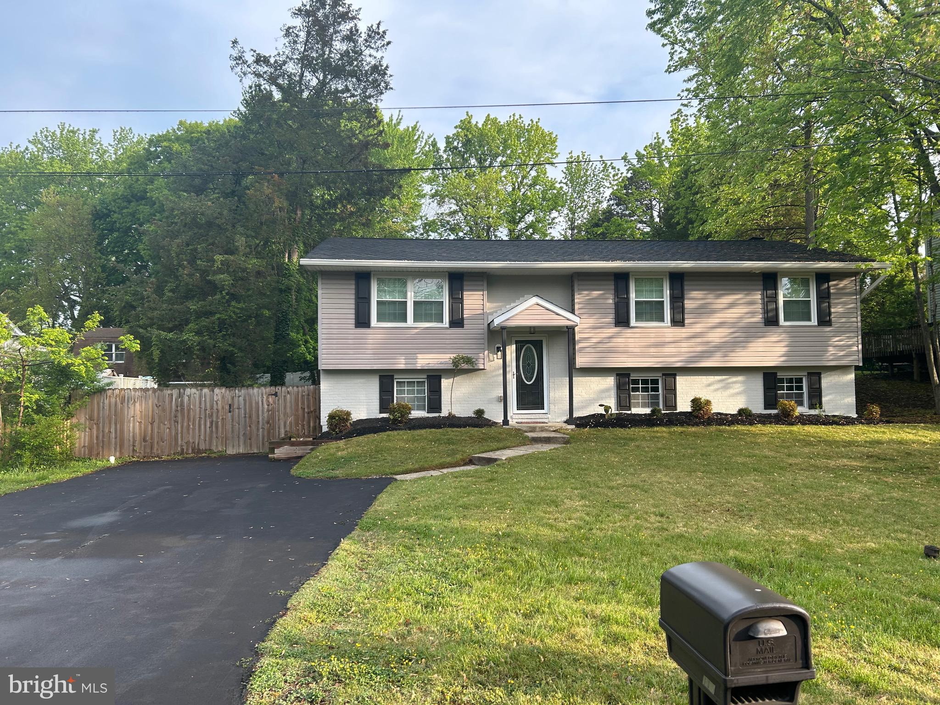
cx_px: 470
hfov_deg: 67.3
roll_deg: +0.9
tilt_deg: +3.0
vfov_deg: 53.1
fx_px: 706
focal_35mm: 26
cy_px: 352
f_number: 1.5
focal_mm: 5.7
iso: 50
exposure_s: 1/509
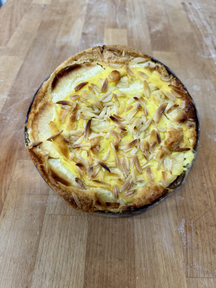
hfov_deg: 56.8
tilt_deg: -54.6
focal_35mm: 24
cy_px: 144
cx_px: 108
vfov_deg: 71.6
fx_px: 200
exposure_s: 1/50
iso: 200
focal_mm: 6.76
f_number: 1.78
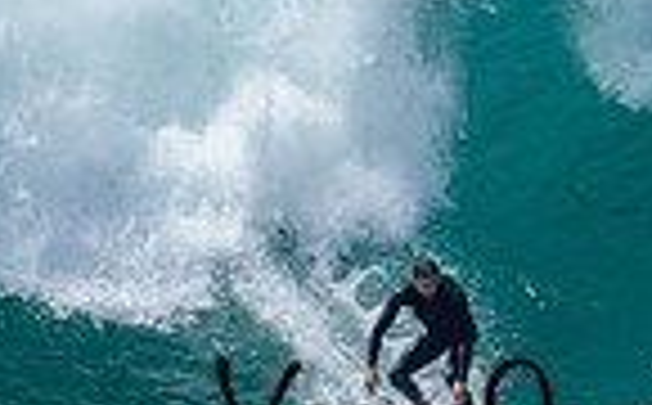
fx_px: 40595
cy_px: 389
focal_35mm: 2289
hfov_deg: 0.9
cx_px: 679
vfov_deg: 0.6
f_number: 8
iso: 1000
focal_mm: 560
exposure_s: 1/2000
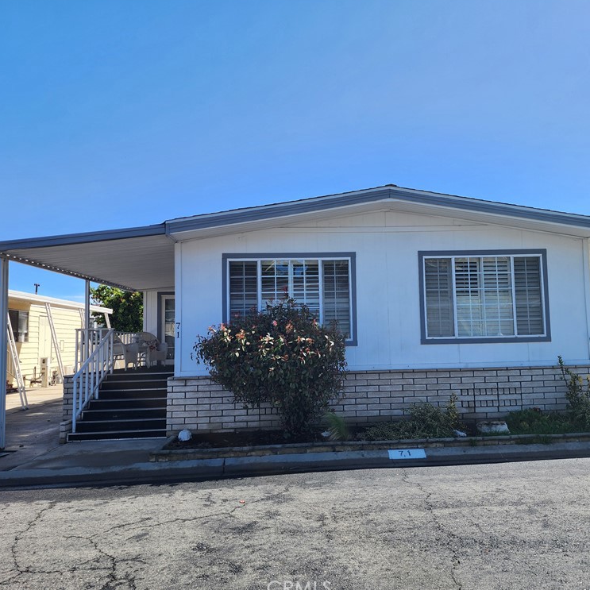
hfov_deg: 57.1
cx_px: 336
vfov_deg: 57.3
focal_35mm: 28
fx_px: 540
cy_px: 295
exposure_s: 1/603
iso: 12
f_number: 1.8
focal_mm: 6.4
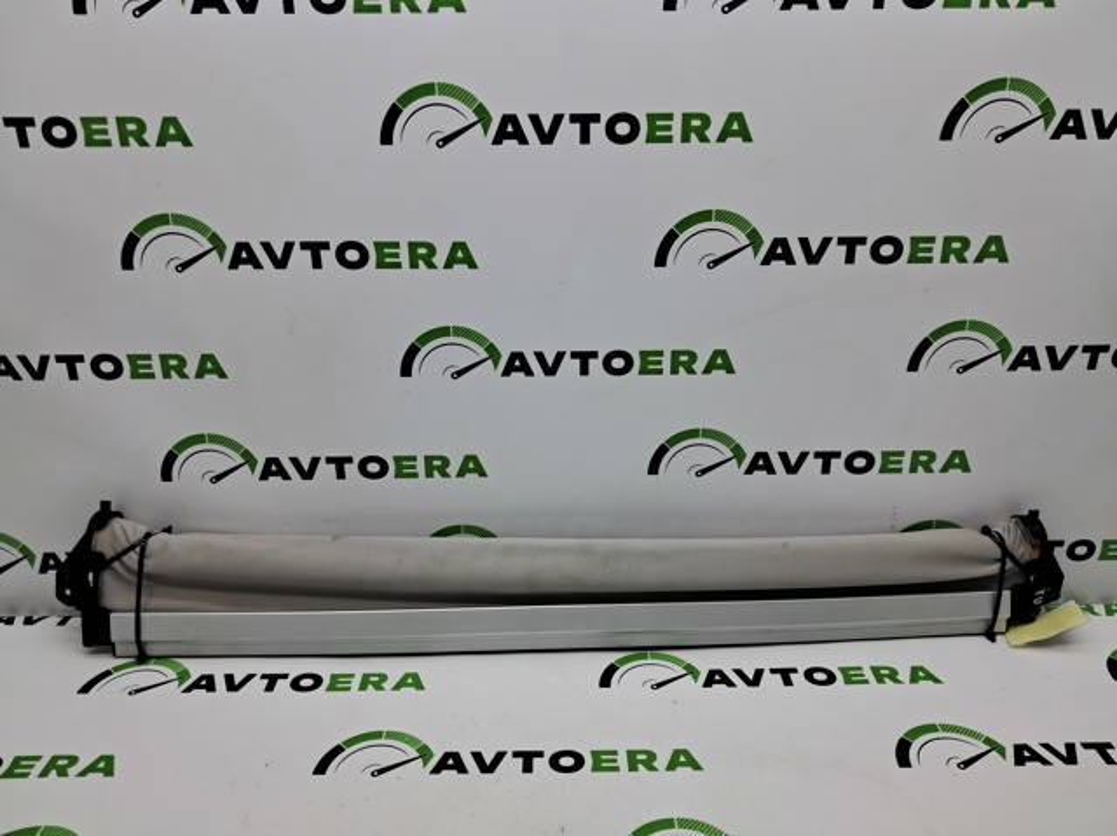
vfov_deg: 51.3
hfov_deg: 65.4
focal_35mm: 27
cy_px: 418
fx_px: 871
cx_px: 558
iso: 50
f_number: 1.8
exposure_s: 1/100
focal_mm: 4
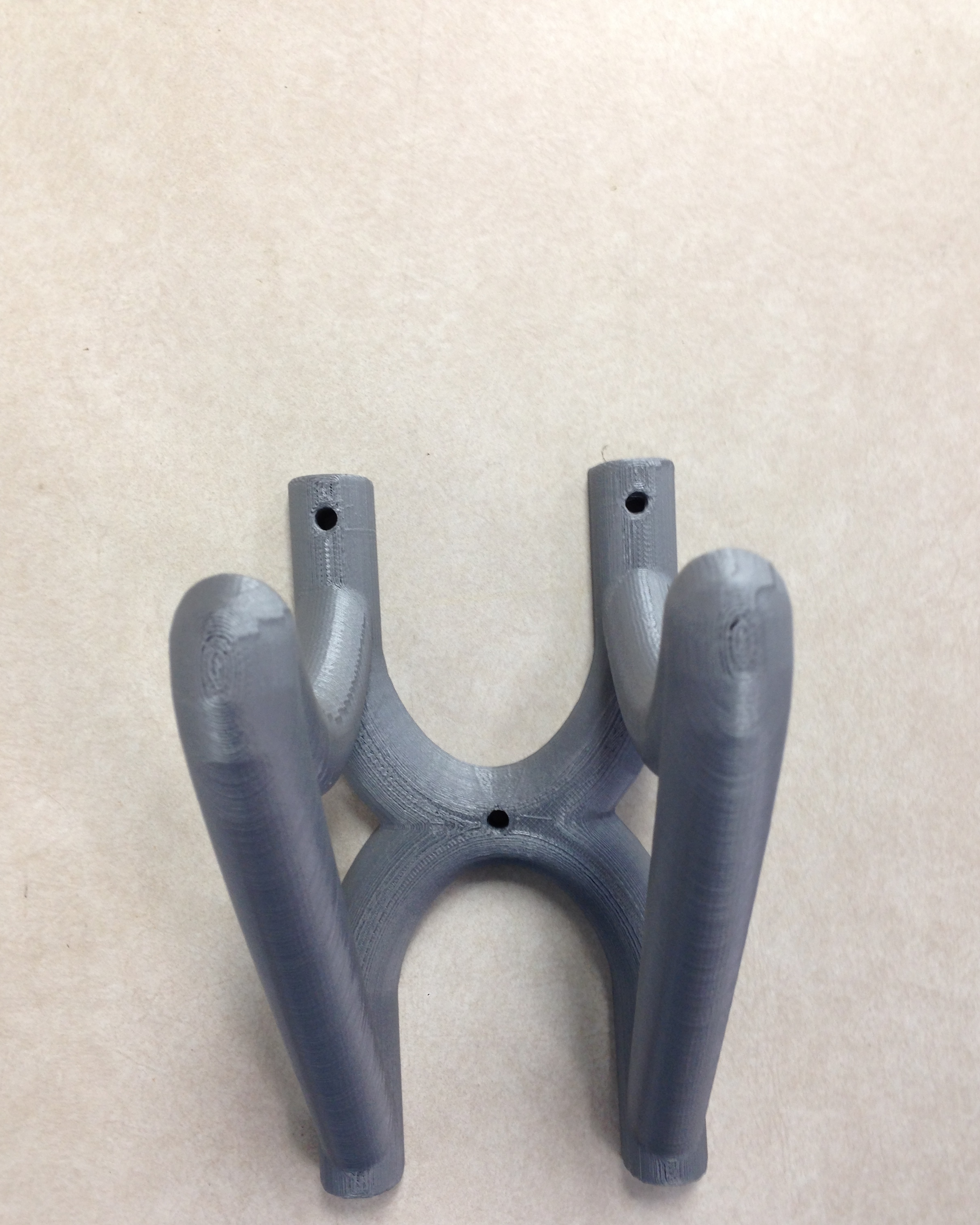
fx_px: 1269
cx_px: 485
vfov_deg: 51.5
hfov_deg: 42.2
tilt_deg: -88.0
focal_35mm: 35
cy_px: 664
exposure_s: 1/20
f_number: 2.4
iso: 64
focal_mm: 4.12
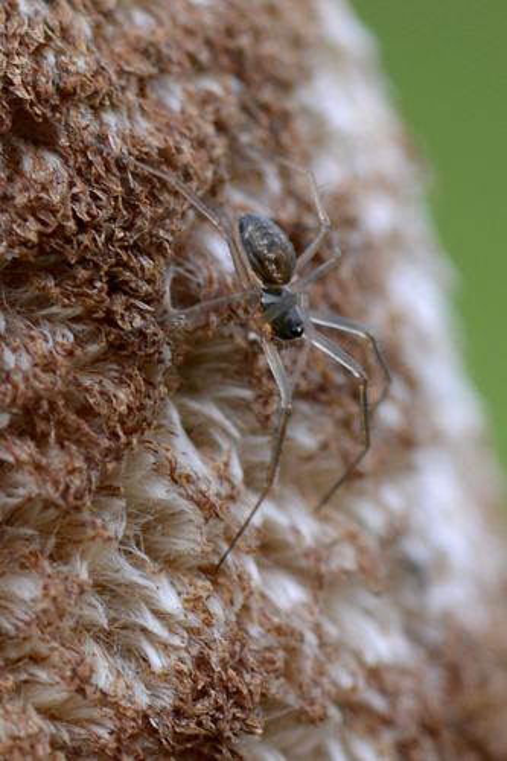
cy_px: 380
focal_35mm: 105
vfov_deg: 19.5
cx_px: 254
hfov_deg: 13.0
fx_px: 2219
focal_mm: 105
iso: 500
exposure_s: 1/320
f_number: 9
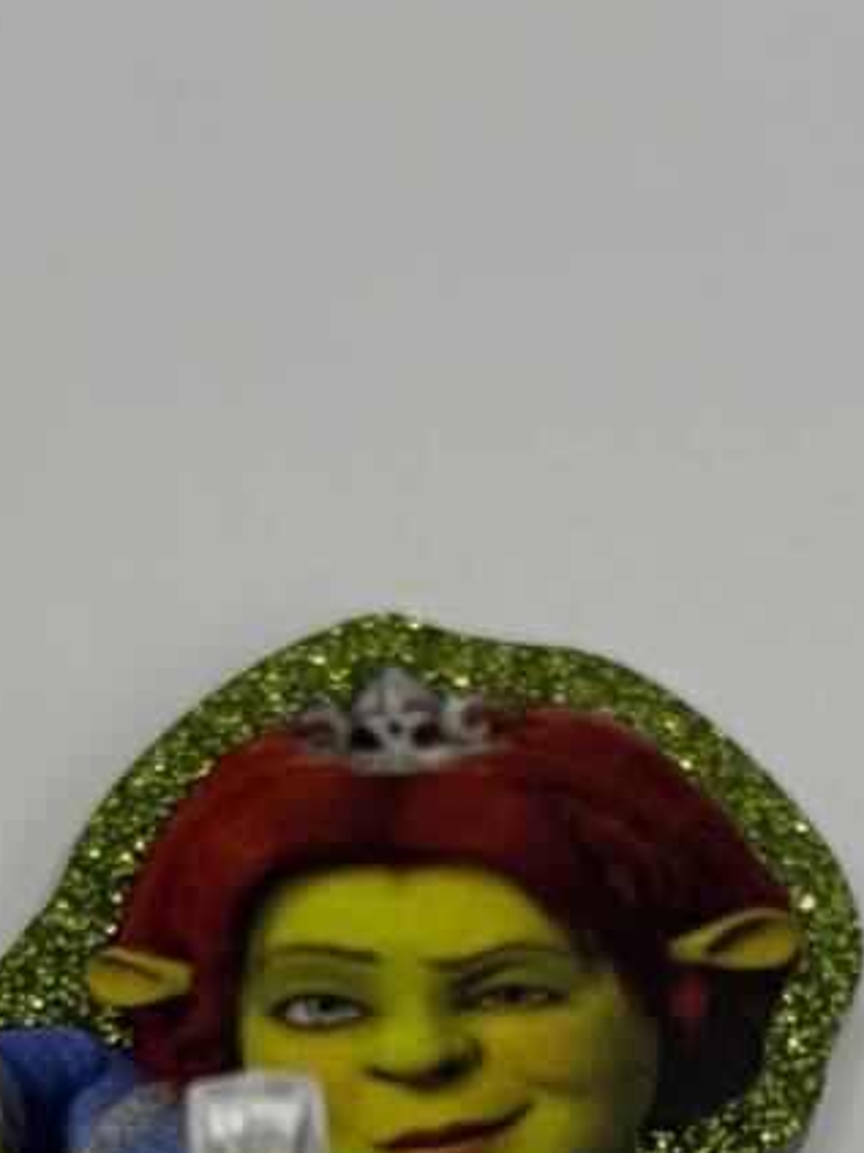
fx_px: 2098
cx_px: 439
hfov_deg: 23.3
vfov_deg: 27.9
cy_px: 1278
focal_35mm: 63
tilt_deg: -64.5
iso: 50
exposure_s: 1/907
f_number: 1.6
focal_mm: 5.96
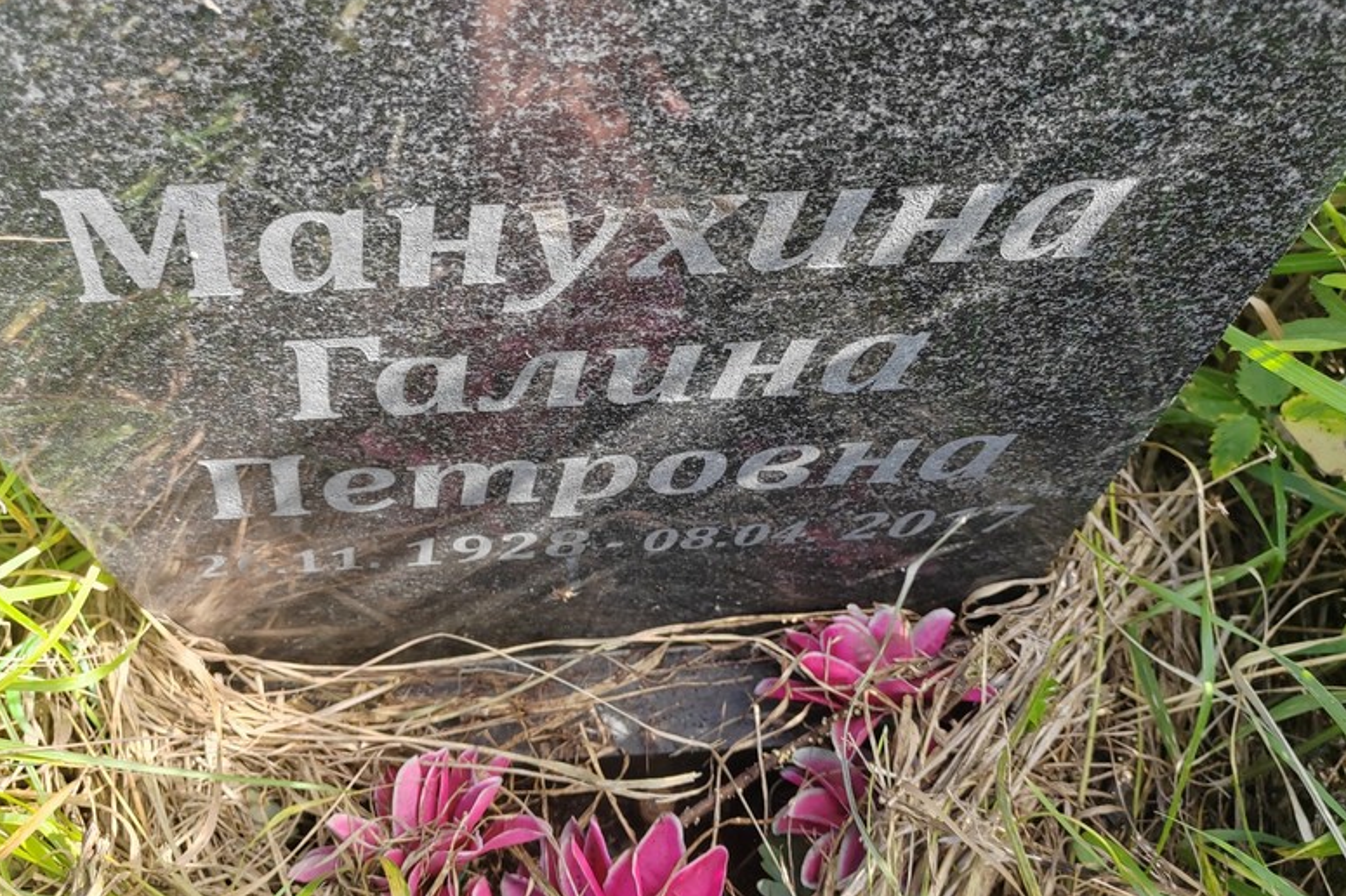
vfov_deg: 44.9
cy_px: 476
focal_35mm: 29
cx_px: 657
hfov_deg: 63.7
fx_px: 1084
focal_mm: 5.52
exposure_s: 1/190
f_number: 1.9
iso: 100
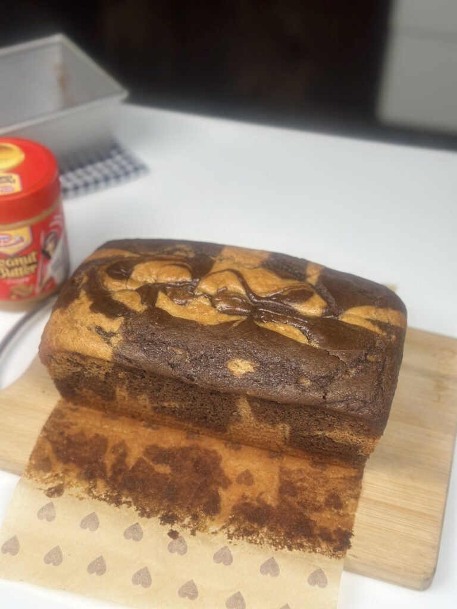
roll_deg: -2.4
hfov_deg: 30.3
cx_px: 228
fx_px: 845
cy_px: 304
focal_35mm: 48
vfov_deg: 39.7
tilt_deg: -43.8
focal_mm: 6.86
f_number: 1.78
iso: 80
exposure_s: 1/379
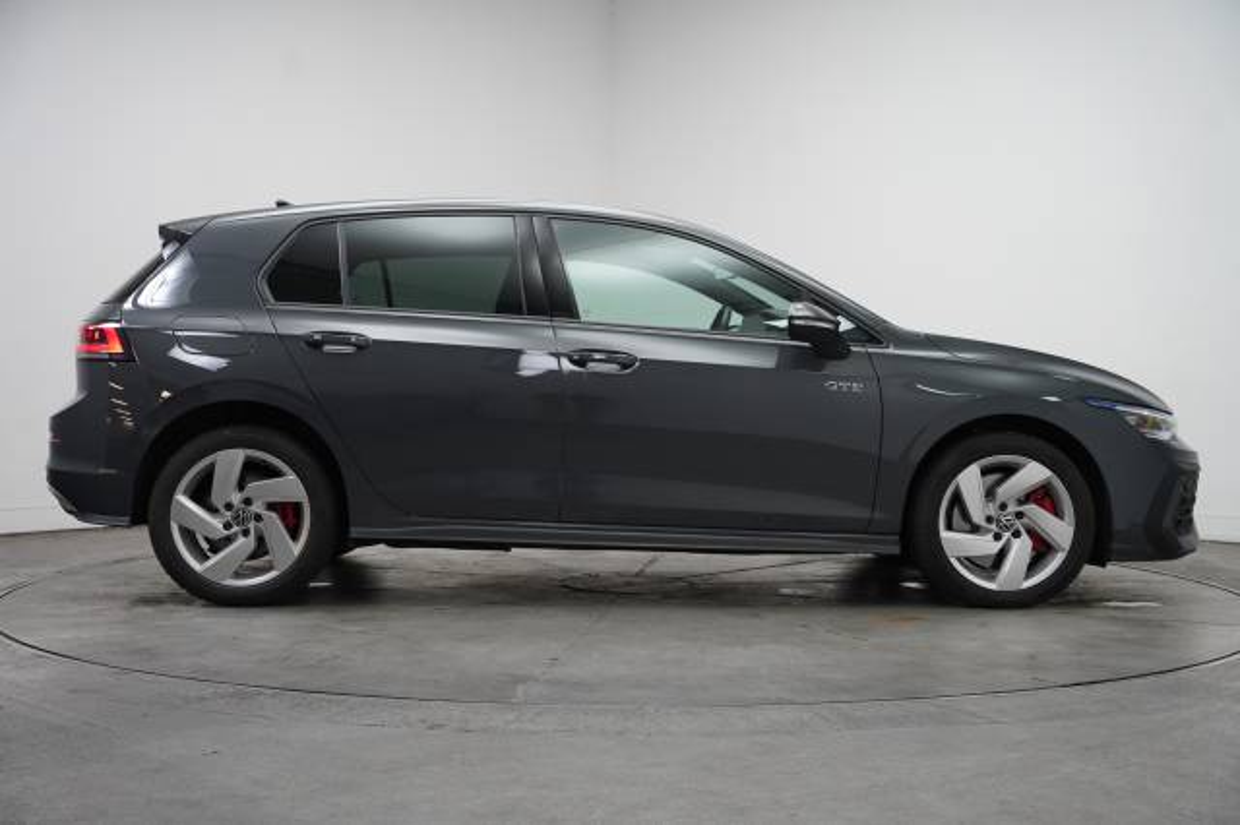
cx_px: 620
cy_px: 412
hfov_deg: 44.9
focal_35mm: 44
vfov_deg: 30.7
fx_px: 1501
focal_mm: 43.6
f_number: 4
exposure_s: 1/160
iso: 1600
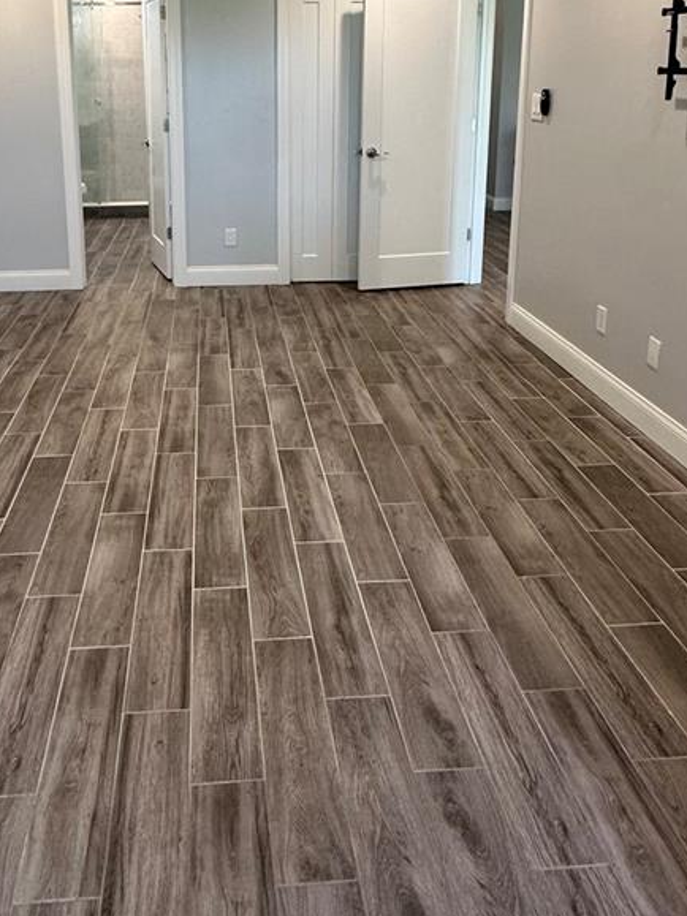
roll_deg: -0.2
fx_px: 768
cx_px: 245
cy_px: 226
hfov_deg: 47.6
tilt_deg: -10.5
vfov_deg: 58.4
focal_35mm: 29
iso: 200
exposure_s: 1/120
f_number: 2.2
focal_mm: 2.22
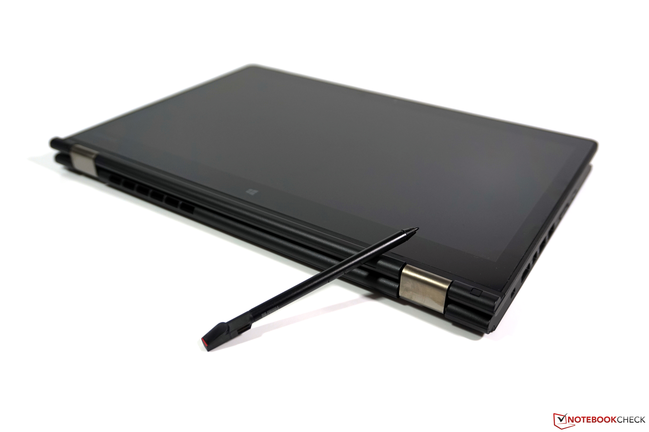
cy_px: 216
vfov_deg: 41.7
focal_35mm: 32
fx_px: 568
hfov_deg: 59.5
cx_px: 324
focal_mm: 21
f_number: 4
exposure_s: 1/60
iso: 160
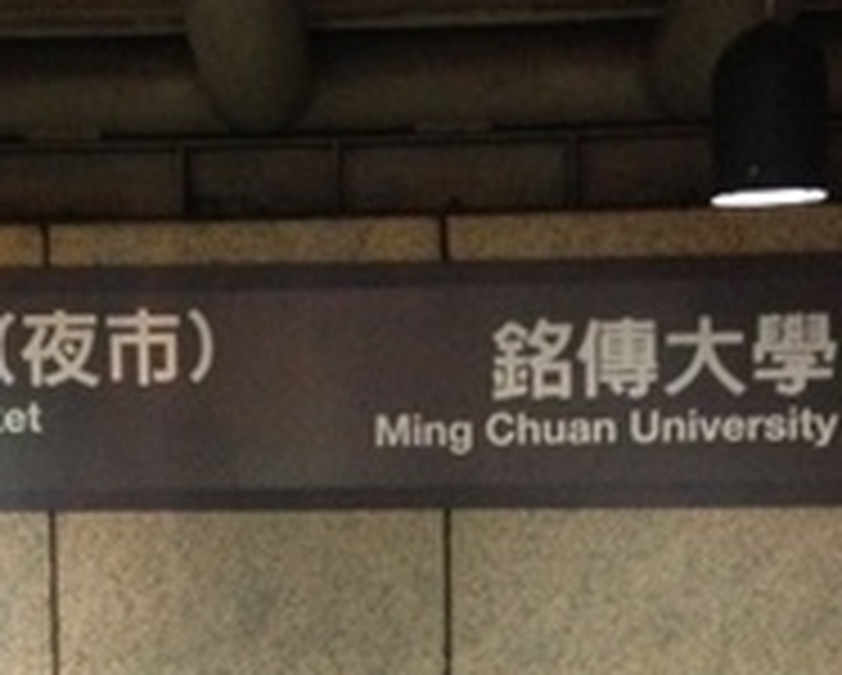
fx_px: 2145
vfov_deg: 17.7
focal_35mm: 86
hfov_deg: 22.1
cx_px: 239
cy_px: 533
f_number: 2.4
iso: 640
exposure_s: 1/15
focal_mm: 4.13
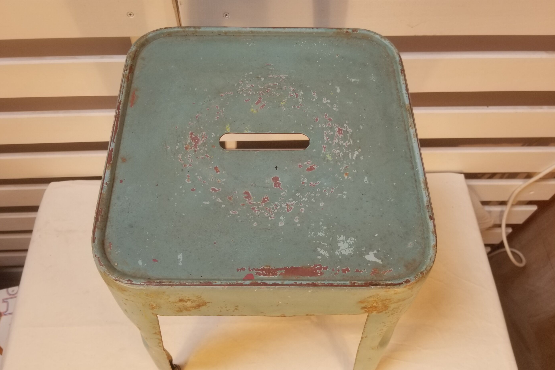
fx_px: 432
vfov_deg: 46.4
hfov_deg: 65.5
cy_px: 183
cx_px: 273
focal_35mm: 28
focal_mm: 4.25
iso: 50
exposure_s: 1/109
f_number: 1.7
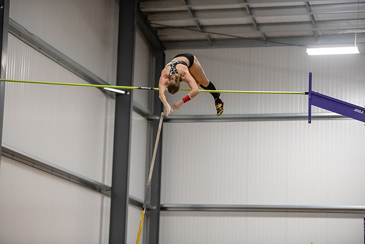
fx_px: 1217
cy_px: 122
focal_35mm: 120
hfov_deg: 17.1
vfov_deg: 11.4
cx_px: 182
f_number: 2.8
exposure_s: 1/1000
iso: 6400
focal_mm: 120
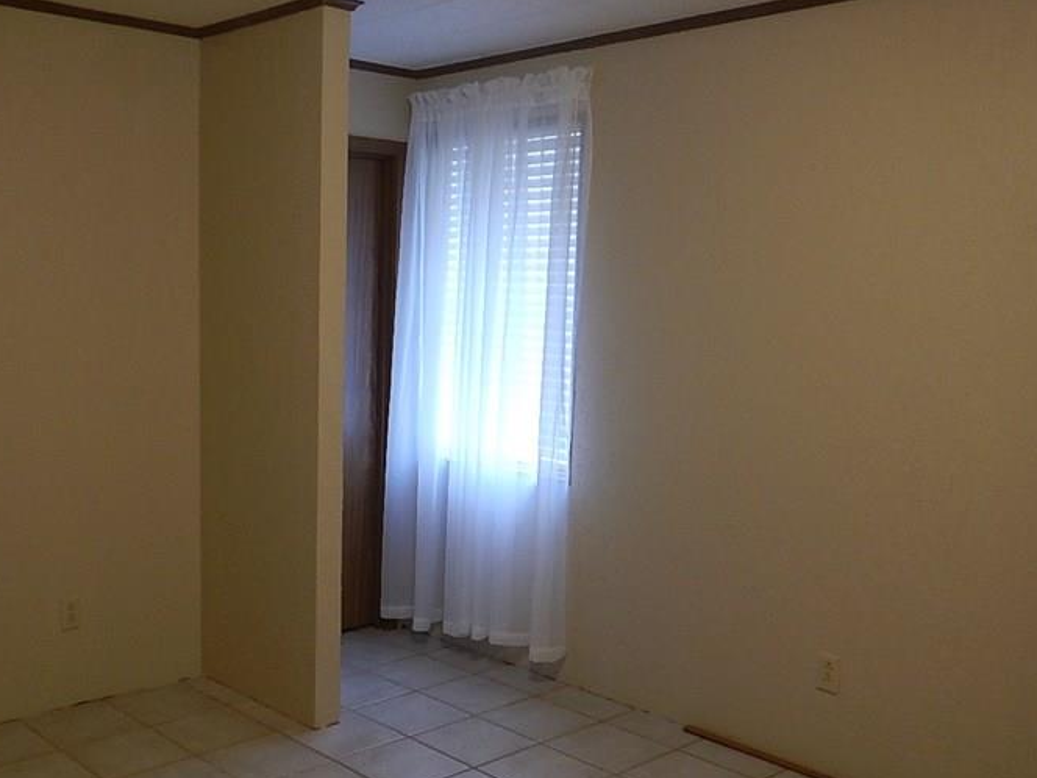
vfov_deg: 38.5
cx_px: 403
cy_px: 461
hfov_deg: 49.7
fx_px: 1108
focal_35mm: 37
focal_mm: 4.3
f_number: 2.8
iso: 180
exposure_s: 1/30
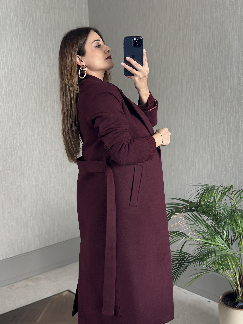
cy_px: 156
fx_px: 468
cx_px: 126
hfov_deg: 29.1
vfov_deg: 38.2
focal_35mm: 50
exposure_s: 1/58
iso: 400
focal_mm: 6.86
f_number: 1.78
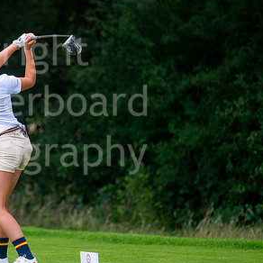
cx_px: 32
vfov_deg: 3.5
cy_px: 109
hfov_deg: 3.5
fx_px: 4358
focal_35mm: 507
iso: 500
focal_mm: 300
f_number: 4
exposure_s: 1/1250
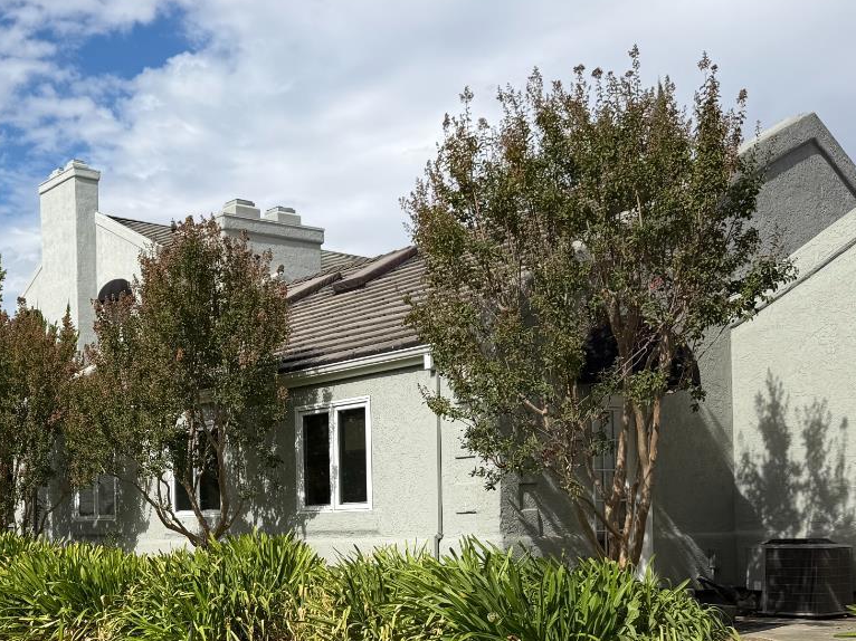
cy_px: 506
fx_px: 1162
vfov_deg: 30.2
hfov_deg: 39.2
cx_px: 201
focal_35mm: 47
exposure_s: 1/5714
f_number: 1.78
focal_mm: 6.76
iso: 80
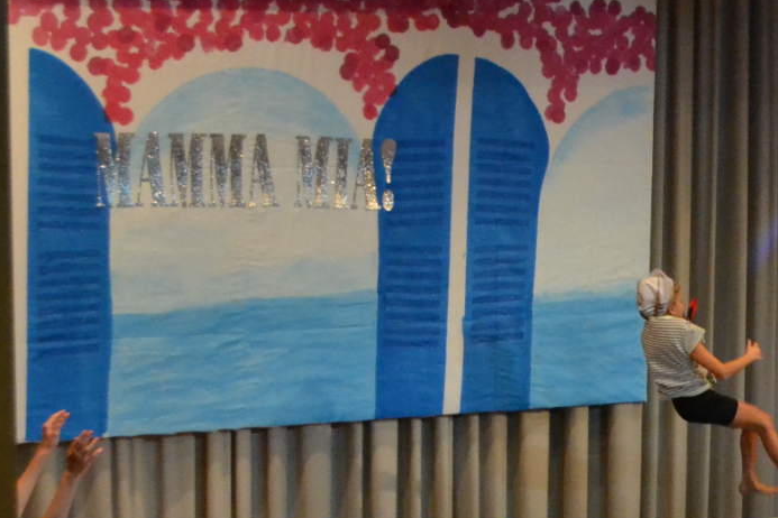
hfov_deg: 14.7
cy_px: 520
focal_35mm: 133
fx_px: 2874
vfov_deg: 10.2
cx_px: 1031
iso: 3200
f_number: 4.5
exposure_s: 1/320
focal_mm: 30
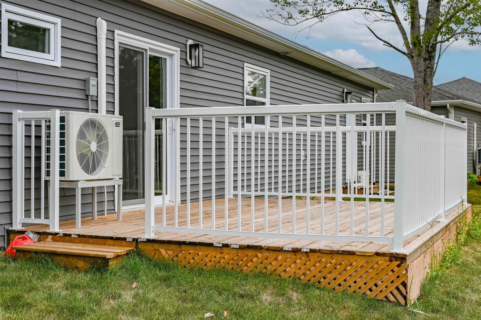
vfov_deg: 26.9
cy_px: 160
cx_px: 240
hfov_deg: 39.6
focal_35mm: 50
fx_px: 668
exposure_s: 1/400
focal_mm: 50
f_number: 7.1
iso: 100
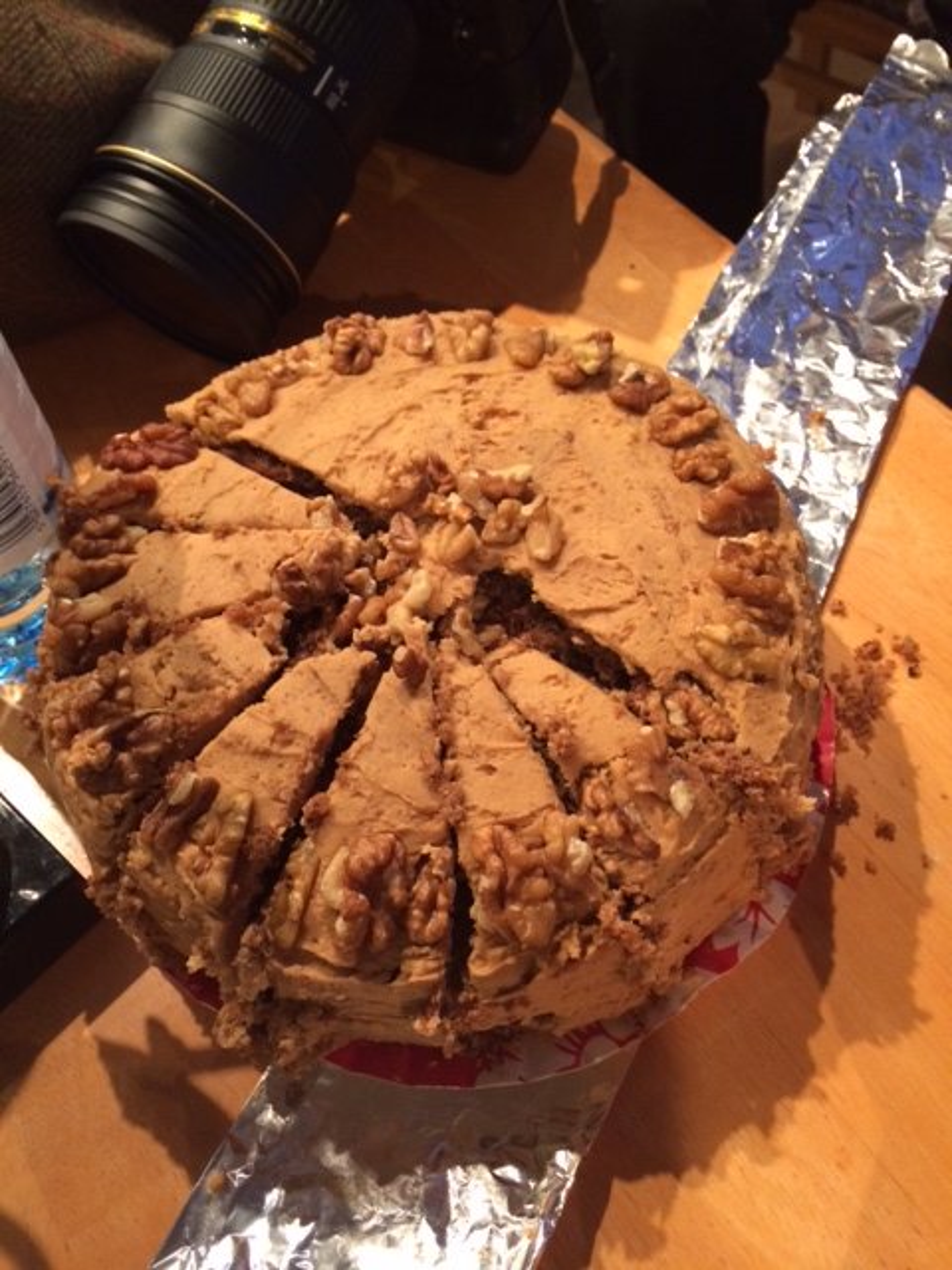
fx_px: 1100
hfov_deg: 46.8
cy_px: 635
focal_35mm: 30
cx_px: 476
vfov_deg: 60.0
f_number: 2.2
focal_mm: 4.12
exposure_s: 1/24
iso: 320
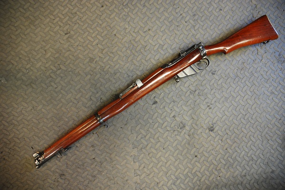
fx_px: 214
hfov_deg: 67.3
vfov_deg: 48.0
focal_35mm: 27
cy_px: 95
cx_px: 142
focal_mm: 18
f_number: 3.5
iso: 560
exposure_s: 1/30
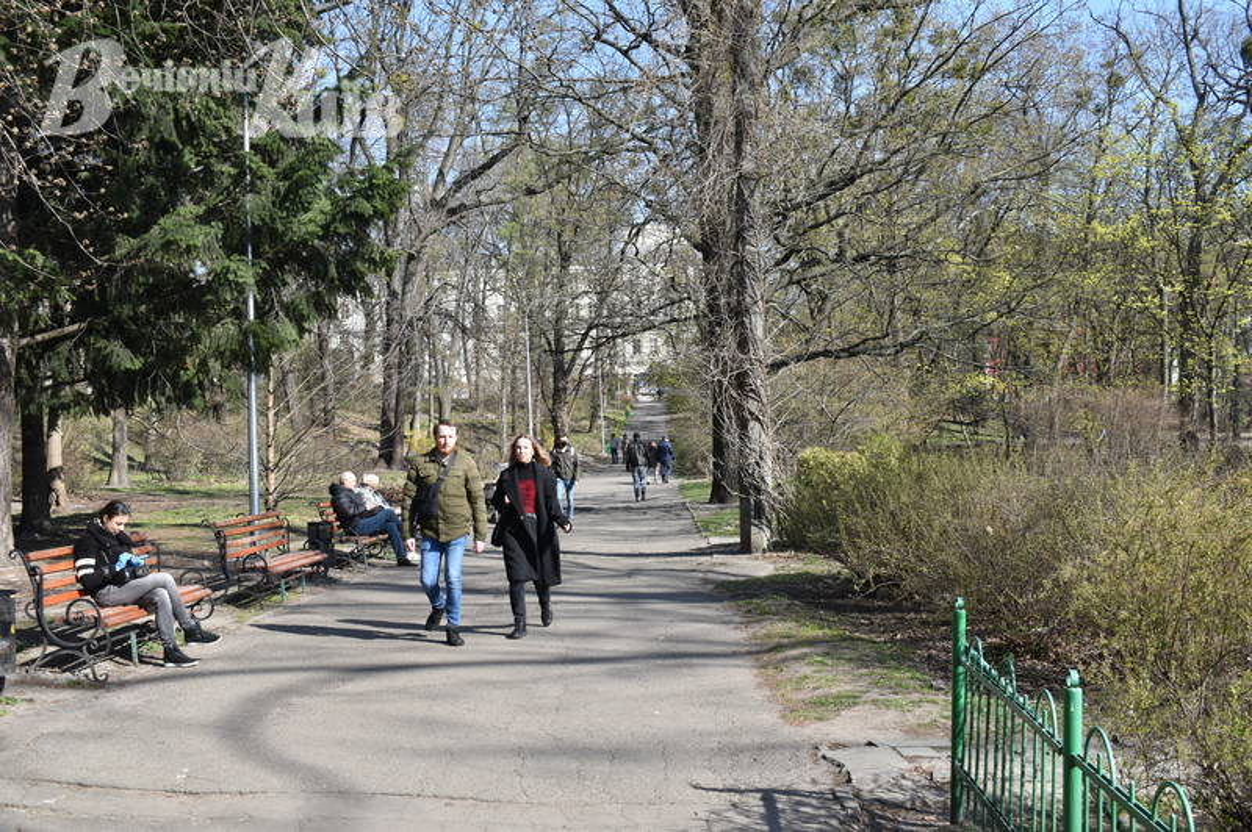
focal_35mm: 39
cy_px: 416
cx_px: 626
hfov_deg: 49.6
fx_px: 1355
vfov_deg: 34.2
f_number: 8
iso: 180
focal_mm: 26
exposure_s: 1/250
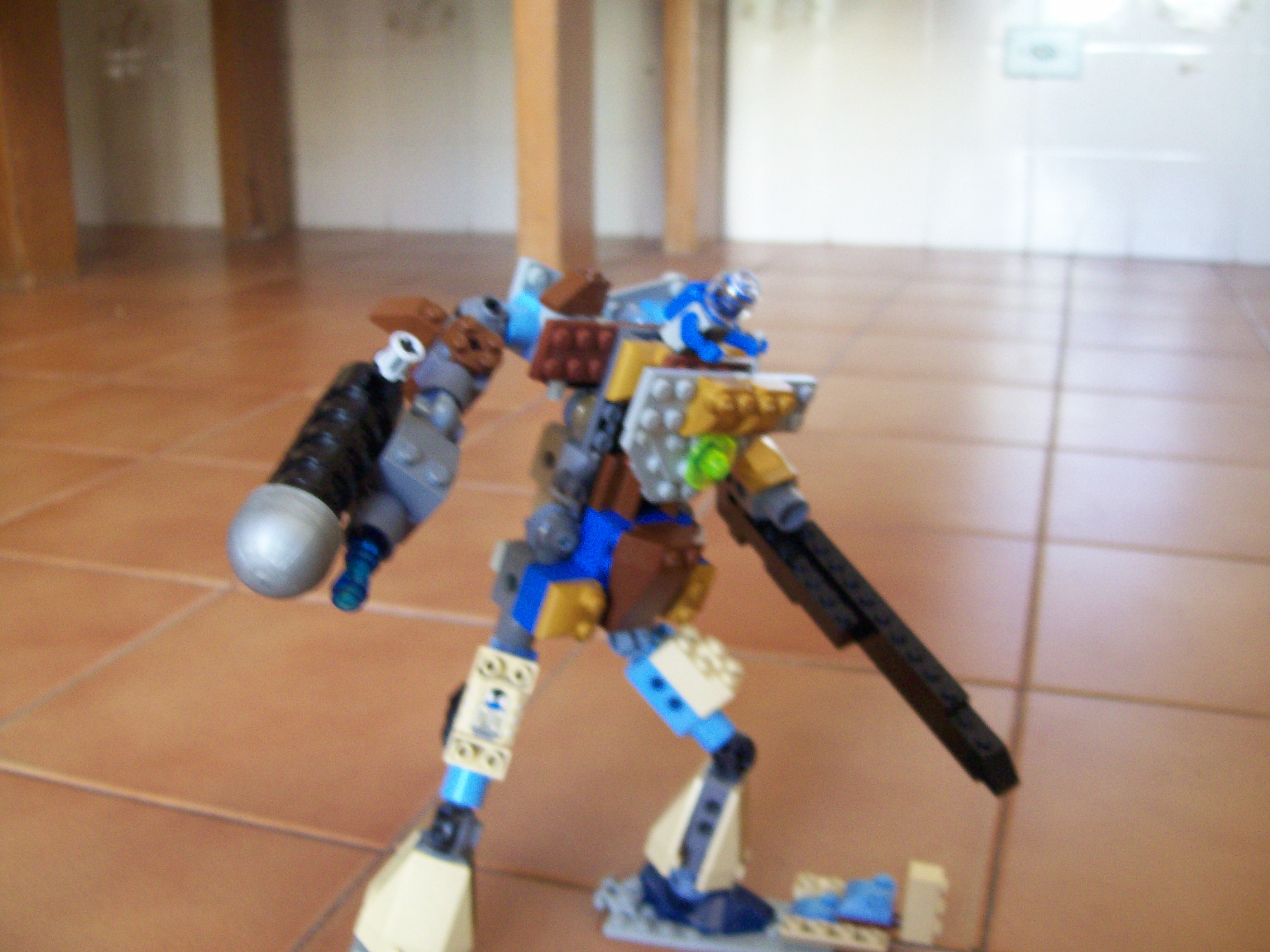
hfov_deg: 51.4
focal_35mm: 36
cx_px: 635
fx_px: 1321
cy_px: 476
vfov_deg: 39.7
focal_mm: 6
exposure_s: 1/24.9
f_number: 2.7
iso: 160
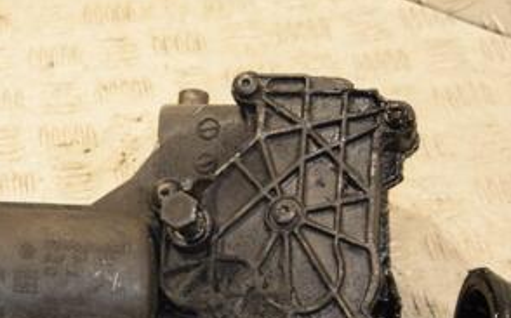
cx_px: 144
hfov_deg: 20.7
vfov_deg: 13.0
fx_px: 1391
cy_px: 259
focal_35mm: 100
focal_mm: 32
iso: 800
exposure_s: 1/200
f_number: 5.6
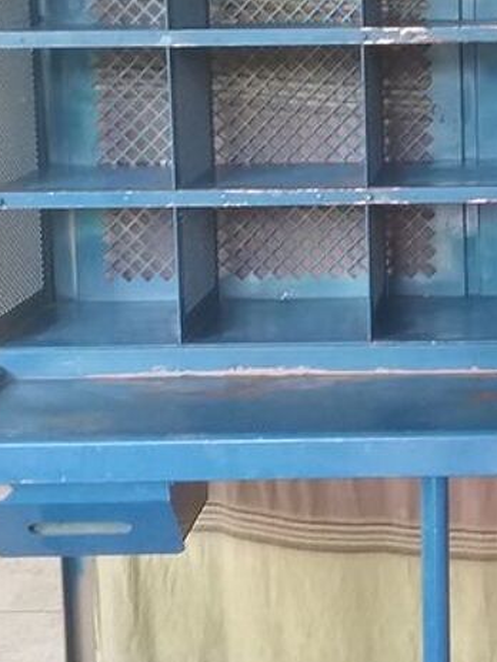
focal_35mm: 89
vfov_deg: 21.9
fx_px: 1704
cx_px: 463
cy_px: 219
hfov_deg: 16.3
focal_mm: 3.3
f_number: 2.2
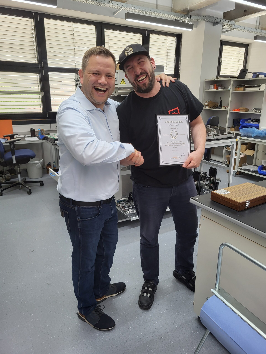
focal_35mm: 26
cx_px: 133
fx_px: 266
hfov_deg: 53.1
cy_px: 177
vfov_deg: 67.3
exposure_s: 1/100
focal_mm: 5.4
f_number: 1.8
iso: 100
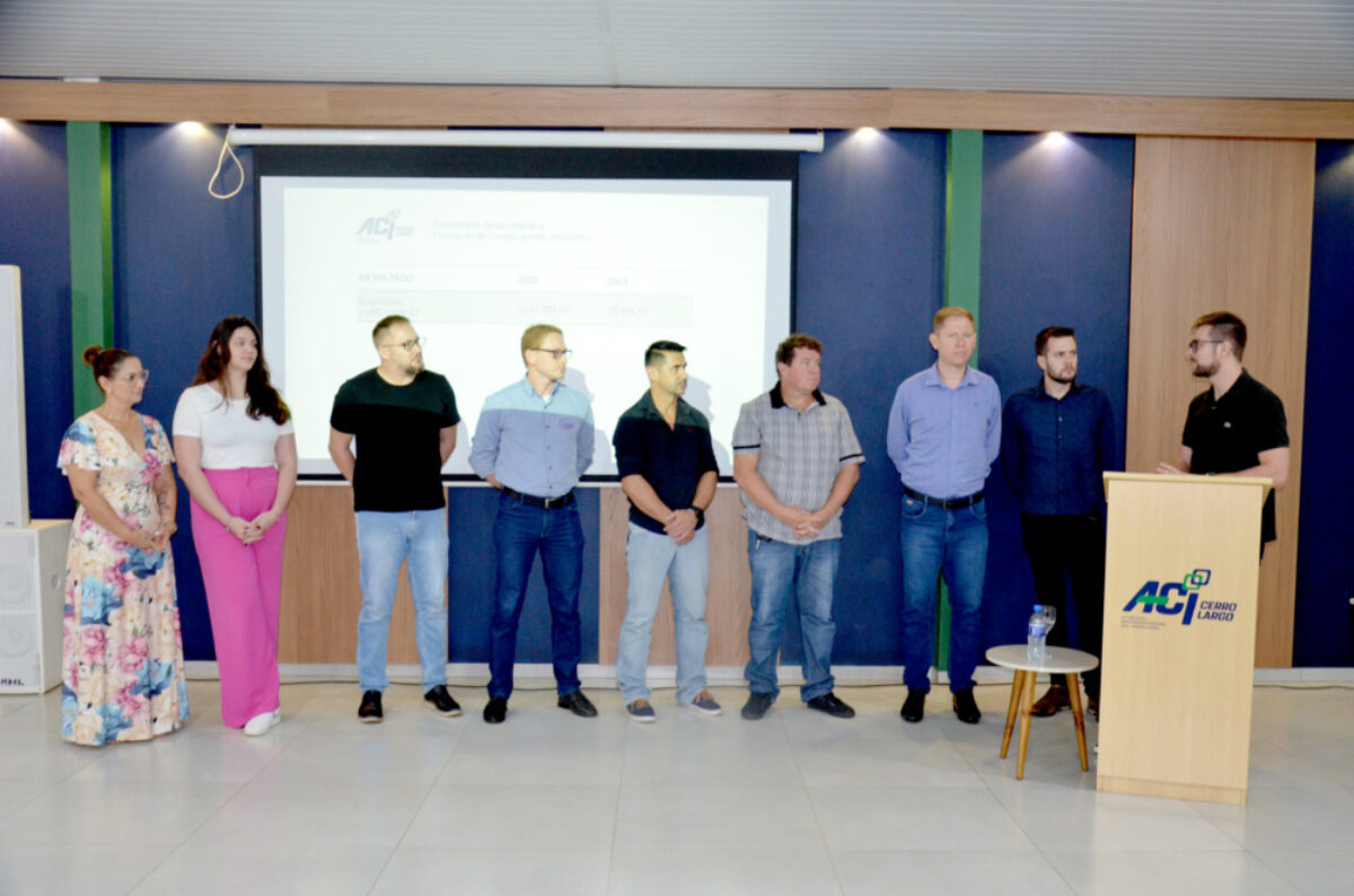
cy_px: 448
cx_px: 677
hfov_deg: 53.2
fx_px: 1351
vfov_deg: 36.7
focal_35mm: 36
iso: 1600
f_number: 3.8
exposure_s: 1/60
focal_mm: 24
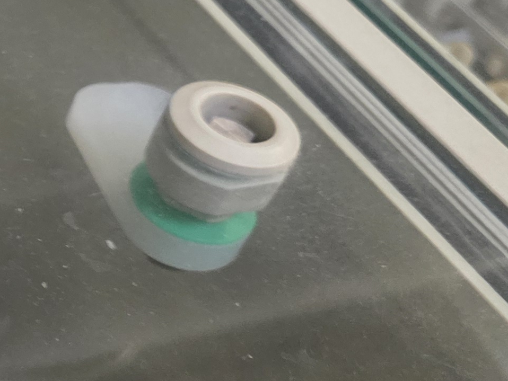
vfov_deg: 15.3
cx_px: -502
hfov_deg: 16.0
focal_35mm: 96
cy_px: 94
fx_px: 1409
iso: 1000
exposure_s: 1/120
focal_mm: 6.3
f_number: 1.7
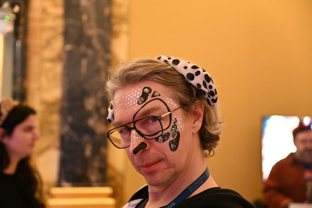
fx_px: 537
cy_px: 104
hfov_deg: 32.4
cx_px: 156
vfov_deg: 21.9
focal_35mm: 62
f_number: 4
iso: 9000
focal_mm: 62
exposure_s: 1/125
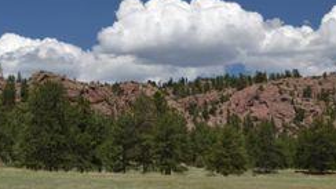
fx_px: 882
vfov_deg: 12.2
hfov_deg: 21.6
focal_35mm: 99
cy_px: 108
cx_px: 157
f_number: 7.1
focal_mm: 24
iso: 100
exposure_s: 1/200
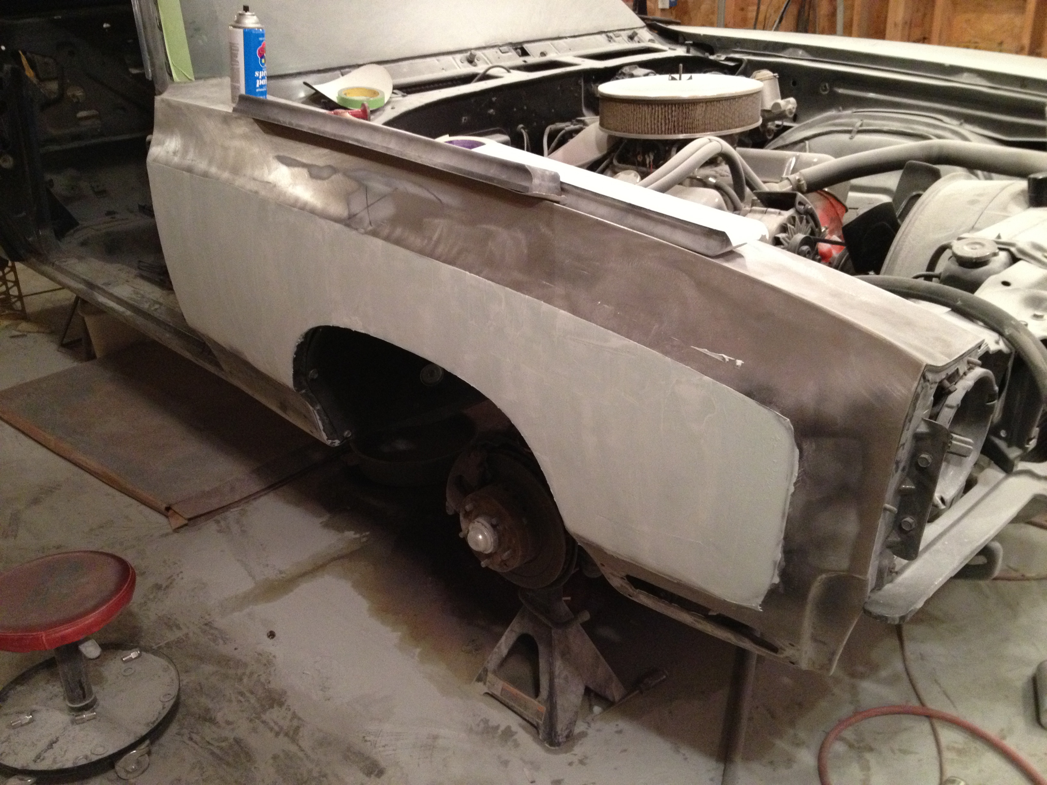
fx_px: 1059
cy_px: 392
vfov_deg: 40.7
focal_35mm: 35
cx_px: 524
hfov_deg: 52.6
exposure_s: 1/17
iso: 400
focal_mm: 4.28
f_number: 2.4
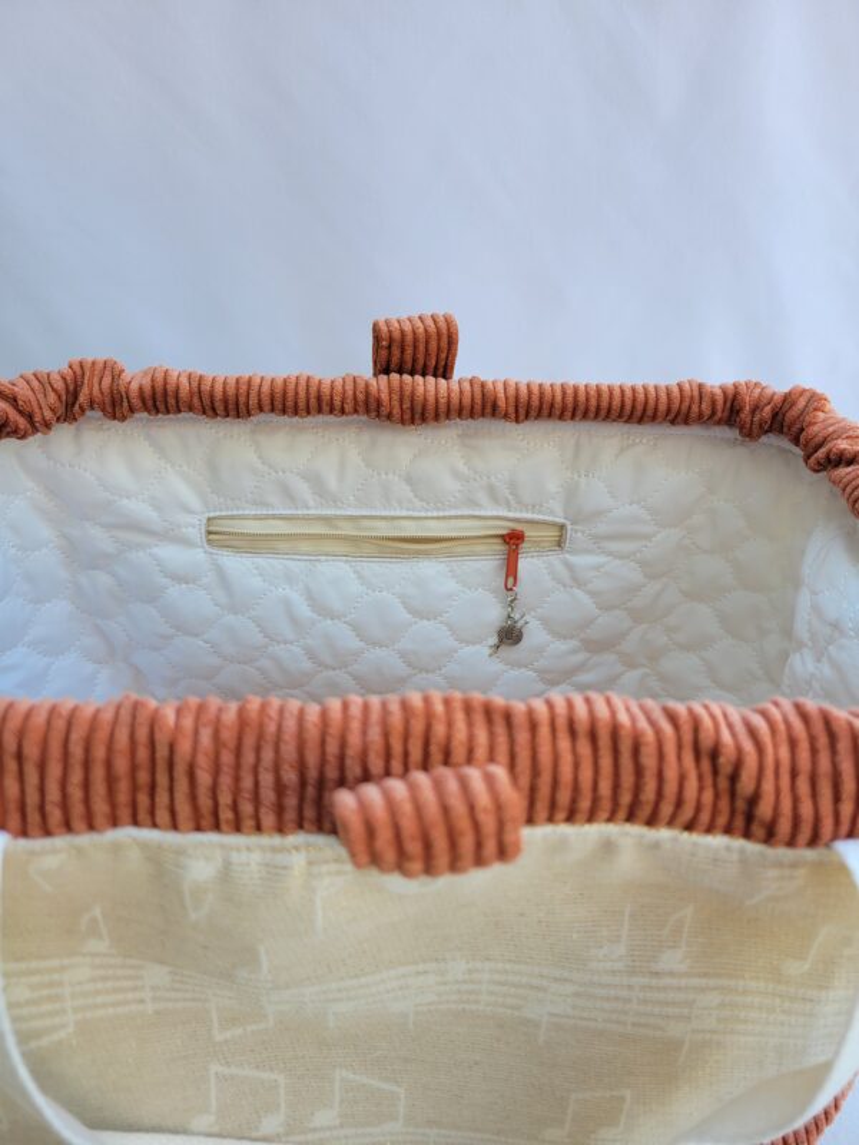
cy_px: 572
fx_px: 860
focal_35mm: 26
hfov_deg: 53.1
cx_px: 430
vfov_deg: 67.3
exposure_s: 1/234
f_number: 1.8
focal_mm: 5.4
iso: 40
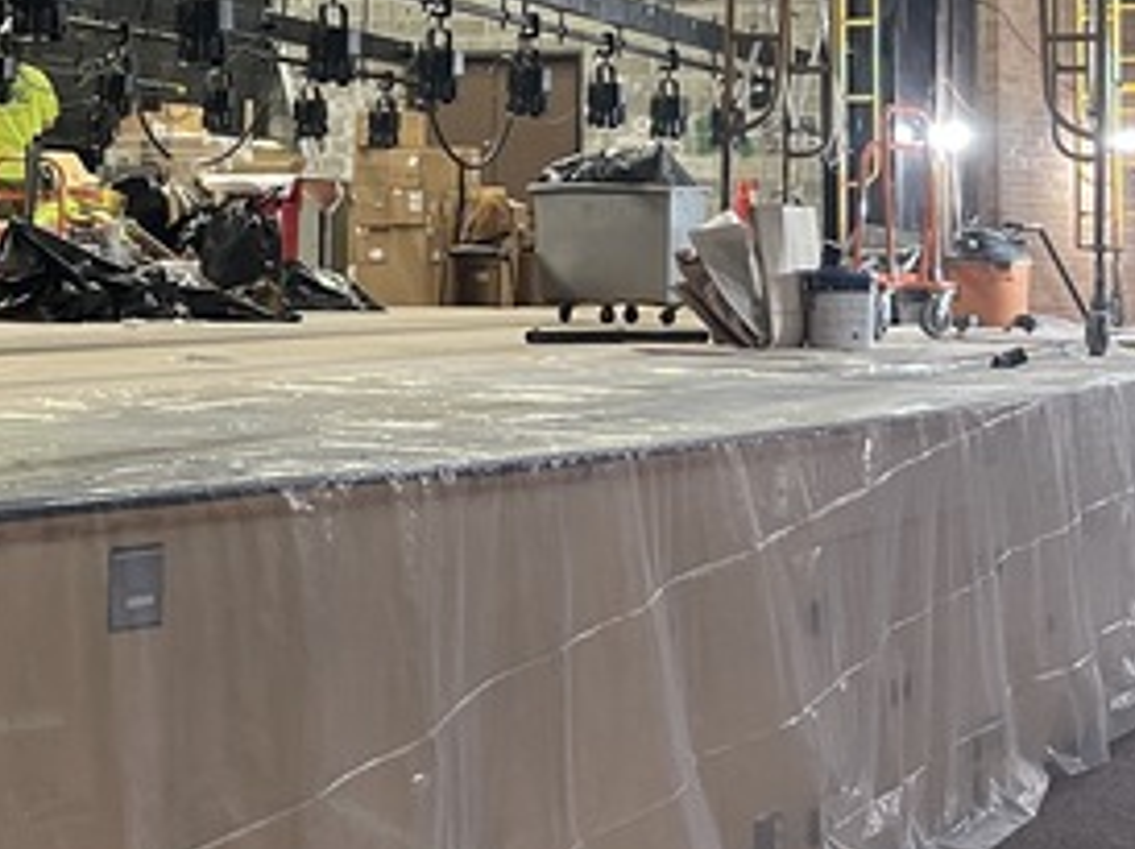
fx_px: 2391
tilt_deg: +4.1
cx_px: 108
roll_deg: -0.4
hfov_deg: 25.8
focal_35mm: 73
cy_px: 99
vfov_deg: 19.8
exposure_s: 1/40
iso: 400
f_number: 1.6
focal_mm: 5.1
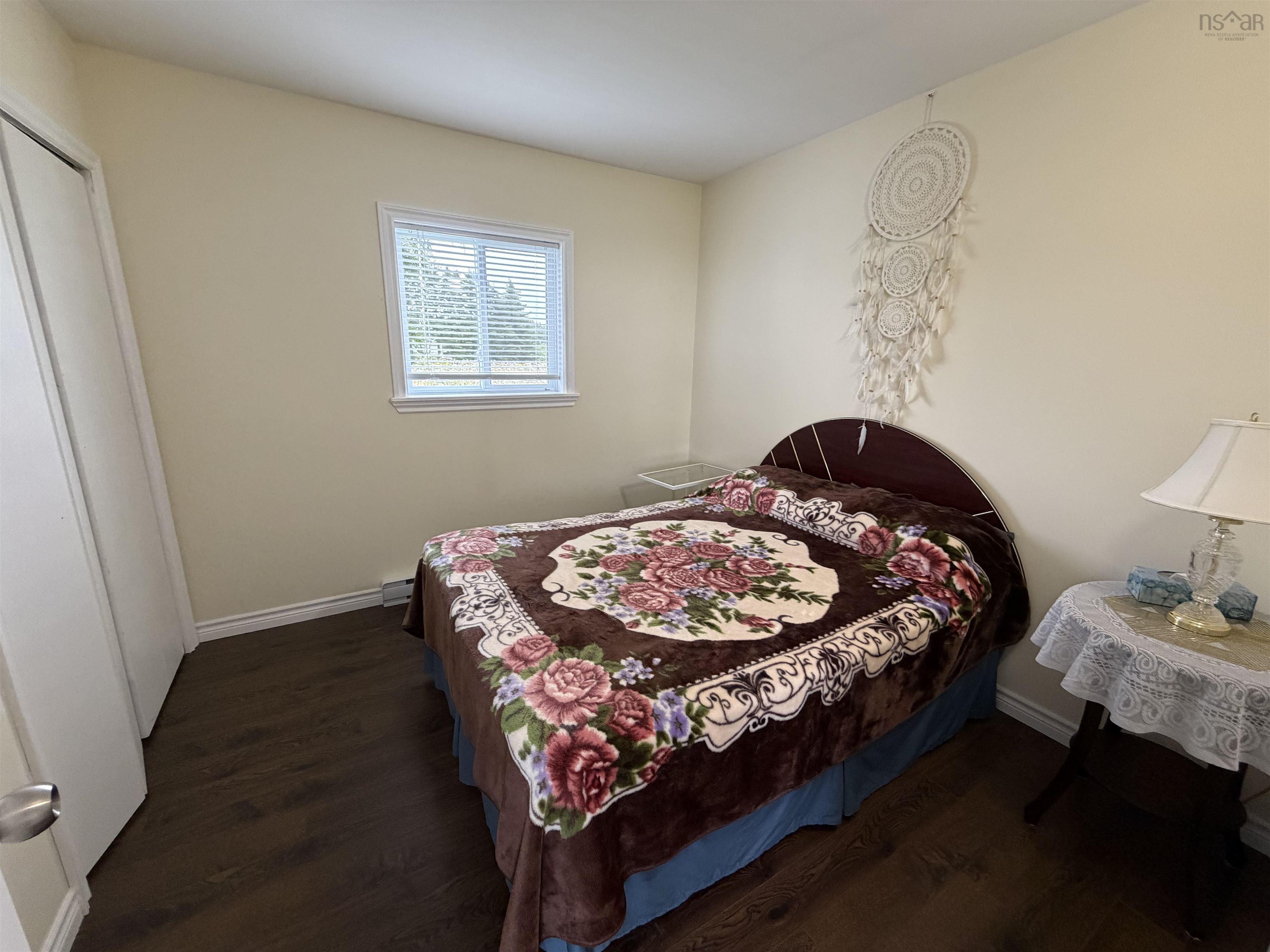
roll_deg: -0.3
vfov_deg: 85.7
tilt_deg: -14.5
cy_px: 476
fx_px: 514
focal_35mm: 14
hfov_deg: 102.1
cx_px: 635
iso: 320
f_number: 2.2
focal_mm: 2.22
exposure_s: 1/60
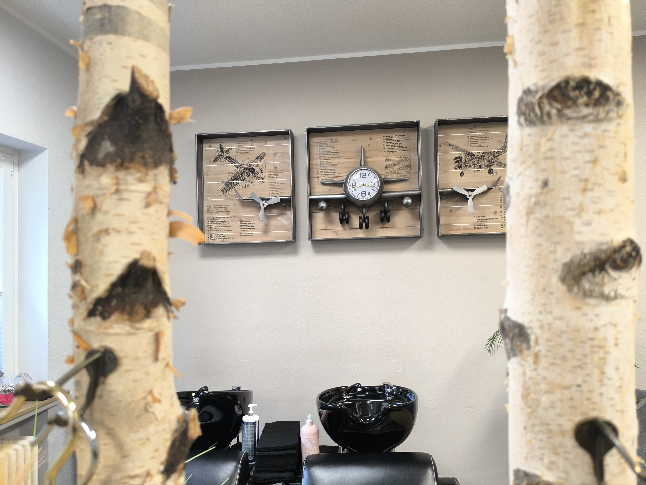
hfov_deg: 73.9
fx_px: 429
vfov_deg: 58.9
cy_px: 242
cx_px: 323
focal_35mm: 23
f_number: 1.65
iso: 500
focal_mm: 6.14
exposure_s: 1/50
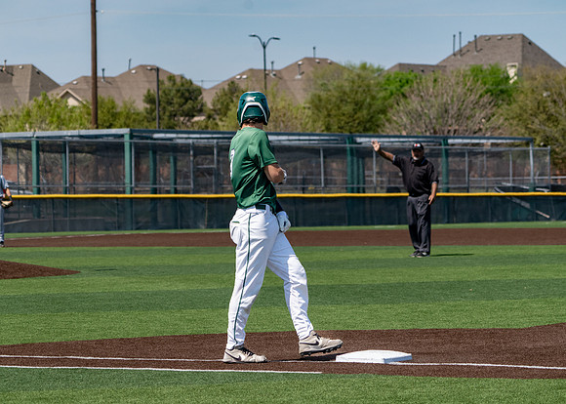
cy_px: 196
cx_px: 256
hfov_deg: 12.3
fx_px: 2624
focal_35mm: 163
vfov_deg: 8.8
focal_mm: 140
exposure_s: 1/2500
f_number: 6.3
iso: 800
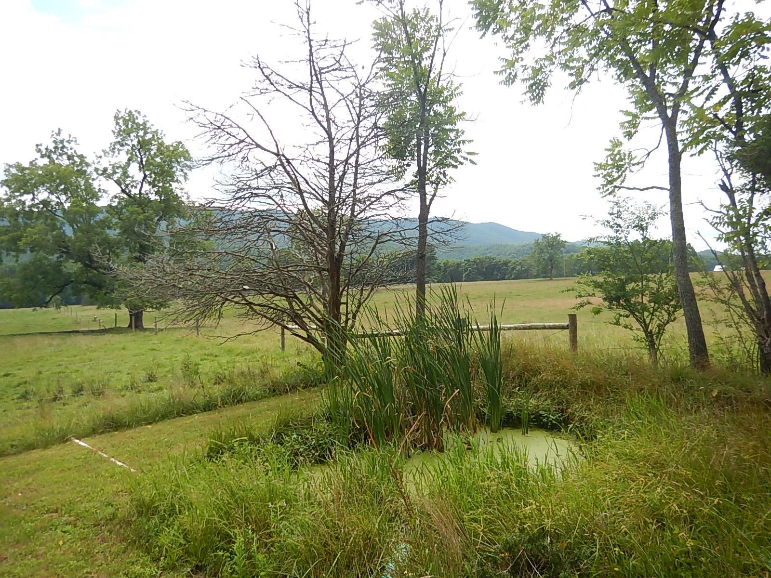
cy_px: 289
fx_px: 535
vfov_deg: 56.8
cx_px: 386
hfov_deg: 71.6
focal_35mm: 24
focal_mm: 4.3
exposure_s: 1/800
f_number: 2.8
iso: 125
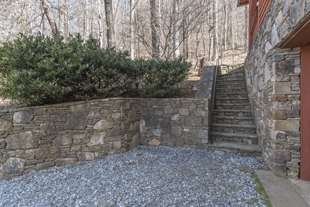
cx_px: 155
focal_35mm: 17
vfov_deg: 70.5
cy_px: 104
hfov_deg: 93.2
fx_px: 146
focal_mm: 17
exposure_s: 1/320
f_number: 7.1
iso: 320
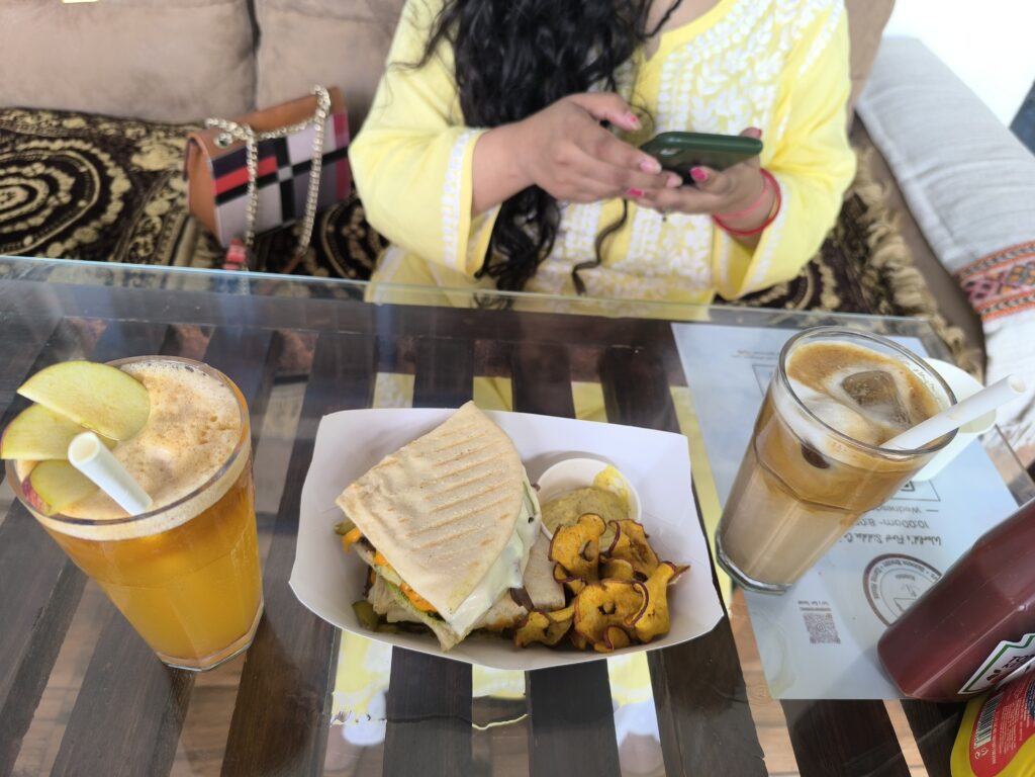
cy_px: 388
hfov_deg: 73.9
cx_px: 518
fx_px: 688
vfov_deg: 58.9
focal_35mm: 23
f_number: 1.65
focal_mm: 6.14
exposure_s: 1/100
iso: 320
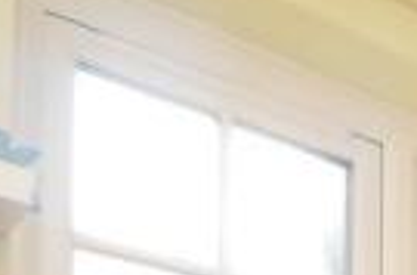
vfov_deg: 14.4
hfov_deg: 20.3
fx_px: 843
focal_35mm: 73
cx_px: 741
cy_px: 599
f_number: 8
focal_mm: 10
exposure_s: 1/5
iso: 400
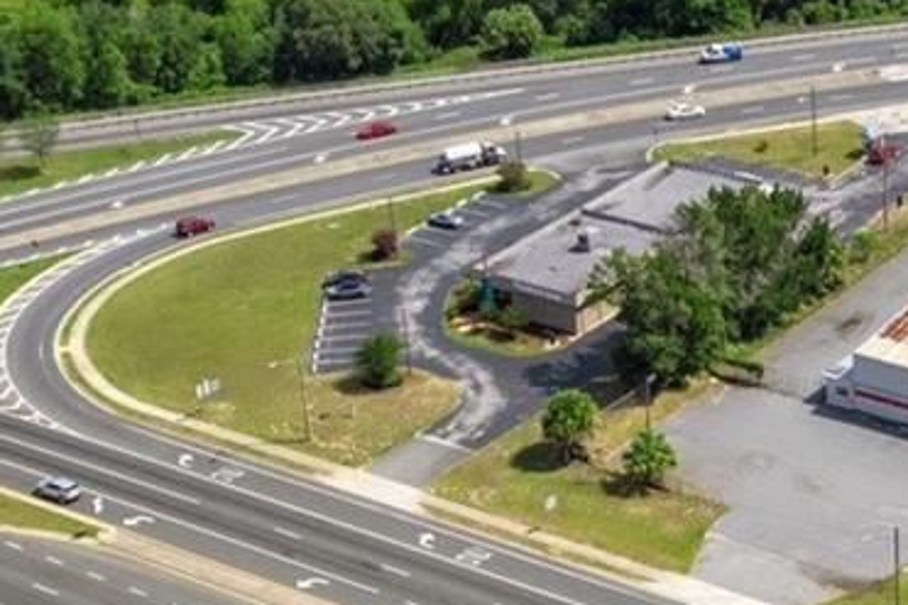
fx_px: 2395
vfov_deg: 14.4
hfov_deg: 20.8
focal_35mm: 95
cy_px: 398
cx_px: 881
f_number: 2.8
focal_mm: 8.38
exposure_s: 1/3200
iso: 100
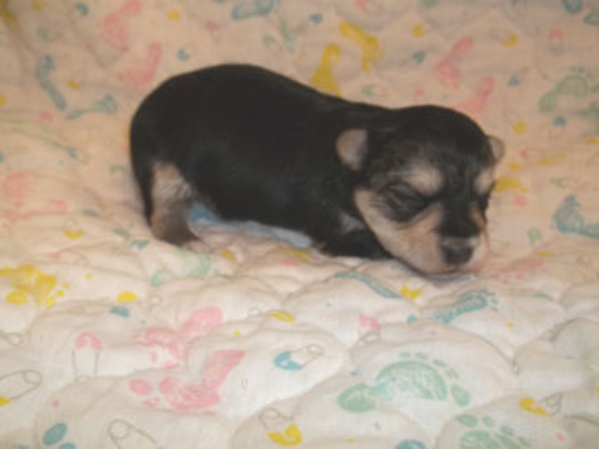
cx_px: 300
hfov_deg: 55.4
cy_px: 224
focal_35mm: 33
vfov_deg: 42.9
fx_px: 571
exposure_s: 1/30
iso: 64
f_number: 3.3
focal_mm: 5.9
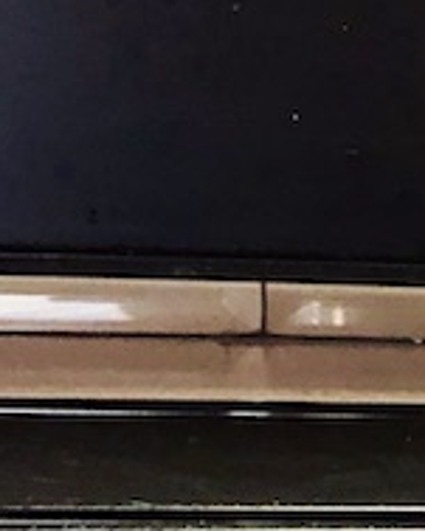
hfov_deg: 12.3
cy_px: 645
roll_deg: +1.9
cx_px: 740
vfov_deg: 15.9
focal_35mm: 116
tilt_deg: -33.4
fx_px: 1825
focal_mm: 4
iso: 125
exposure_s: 1/4
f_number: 1.8
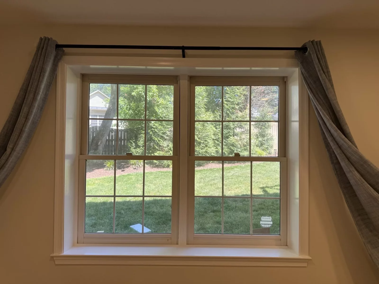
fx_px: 263
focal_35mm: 24
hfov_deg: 71.6
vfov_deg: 56.8
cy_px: 142
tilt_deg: +1.2
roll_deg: -0.6
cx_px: 190
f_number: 1.78
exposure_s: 1/374
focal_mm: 6.76
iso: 80
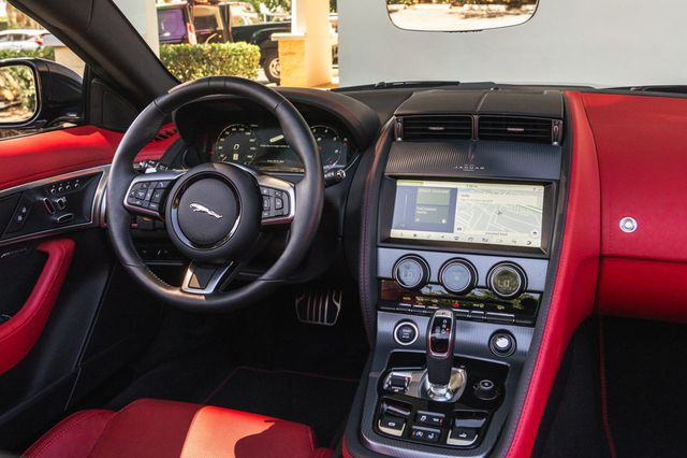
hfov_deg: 54.7
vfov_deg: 37.9
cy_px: 190
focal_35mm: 35
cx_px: 355
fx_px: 663
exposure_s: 1/160
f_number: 7.1
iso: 640
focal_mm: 24
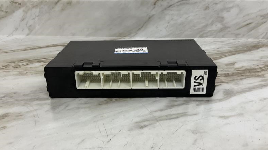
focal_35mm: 32
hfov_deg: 61.0
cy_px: 80
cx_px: 133
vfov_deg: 36.6
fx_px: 227
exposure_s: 1/120
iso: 64
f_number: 1.8
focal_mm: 3
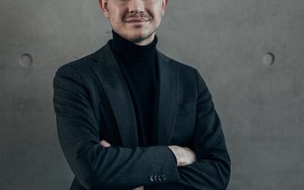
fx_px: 538
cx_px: 125
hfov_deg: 31.5
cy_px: 73
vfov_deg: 20.0
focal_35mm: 65
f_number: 1.4
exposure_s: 1/160
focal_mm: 50
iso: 100
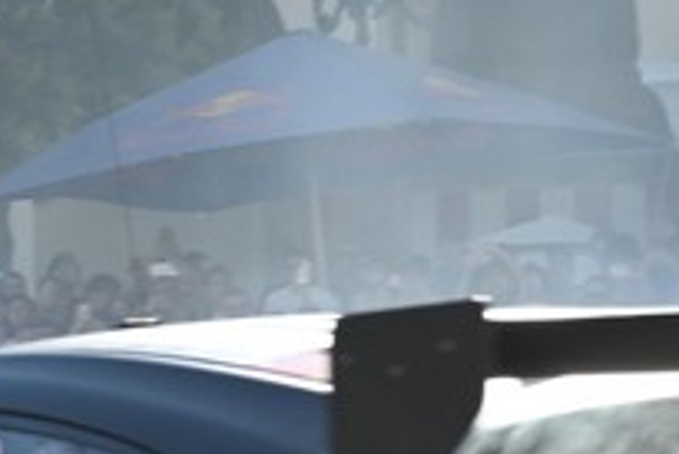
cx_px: 192
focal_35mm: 375
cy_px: 684
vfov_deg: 3.7
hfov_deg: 5.5
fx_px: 7078
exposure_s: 1/400
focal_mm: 64
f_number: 7.1
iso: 100
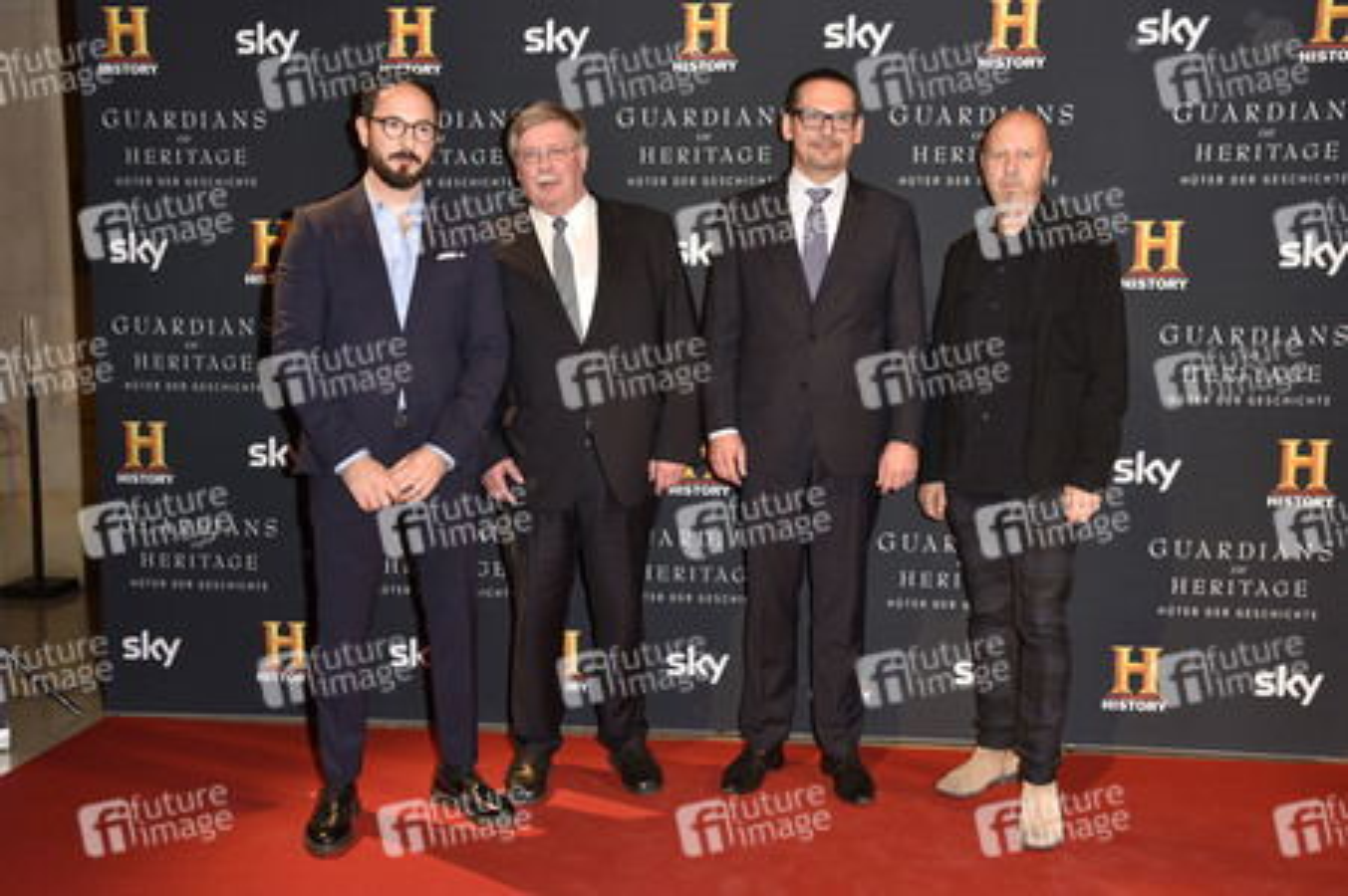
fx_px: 1160
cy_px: 448
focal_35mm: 31
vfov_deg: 42.3
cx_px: 674
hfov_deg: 60.3
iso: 640
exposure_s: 1/125
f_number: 5.6
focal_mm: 31
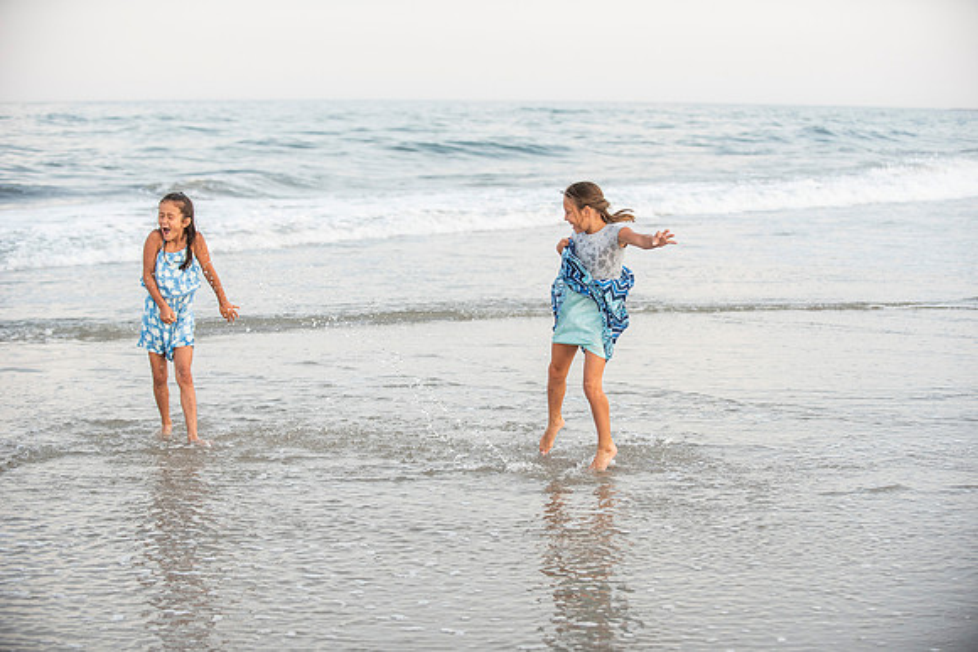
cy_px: 326
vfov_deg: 19.5
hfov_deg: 28.8
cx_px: 489
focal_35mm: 70
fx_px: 1902
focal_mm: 70
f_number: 3.5
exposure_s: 1/1250
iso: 800
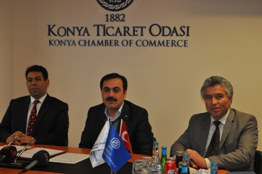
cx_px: 131
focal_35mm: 66
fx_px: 480
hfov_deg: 30.5
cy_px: 87
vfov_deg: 20.6
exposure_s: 1/60
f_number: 5.3
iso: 800
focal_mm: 44
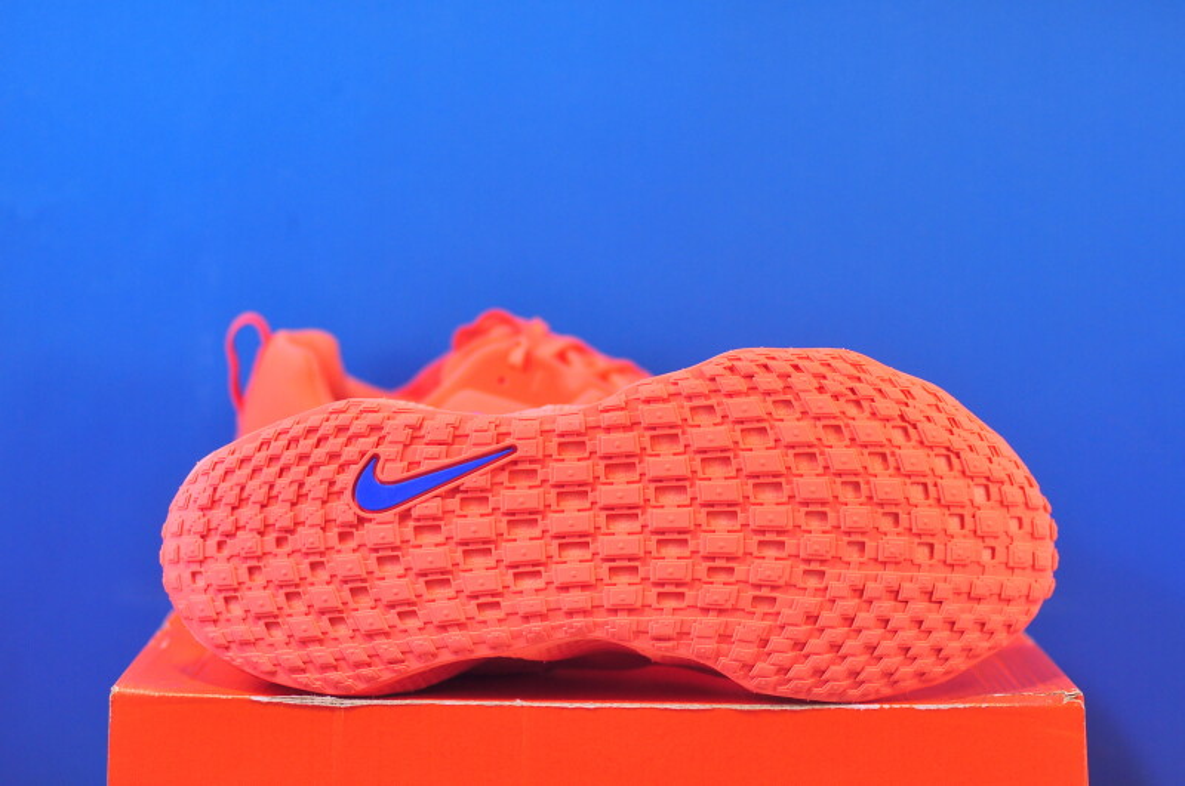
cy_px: 393
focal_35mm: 75
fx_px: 2465
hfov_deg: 27.0
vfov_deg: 18.1
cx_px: 592
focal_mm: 50
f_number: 2.2
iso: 250
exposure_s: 1/320
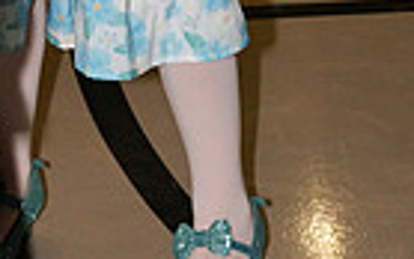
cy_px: -342
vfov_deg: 5.3
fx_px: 2739
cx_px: 30
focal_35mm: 243
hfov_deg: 8.6
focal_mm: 49
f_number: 5.6
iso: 2000
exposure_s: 1/200
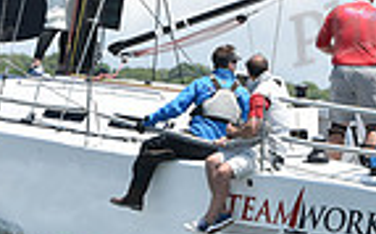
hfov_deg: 3.8
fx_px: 5711
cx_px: 155
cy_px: -101
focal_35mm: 558
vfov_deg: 2.3
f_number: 5.6
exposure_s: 1/1250
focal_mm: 135
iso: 250
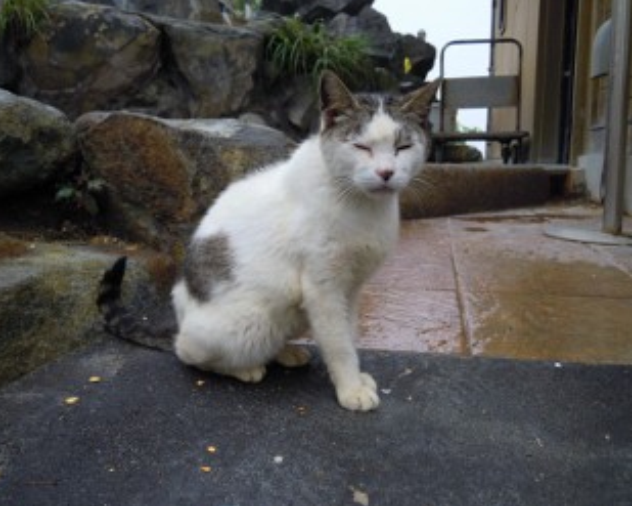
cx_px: 317
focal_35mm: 31
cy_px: 249
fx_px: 580
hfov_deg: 57.2
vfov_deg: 47.1
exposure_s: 1/640
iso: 100
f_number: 2.7
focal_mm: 5
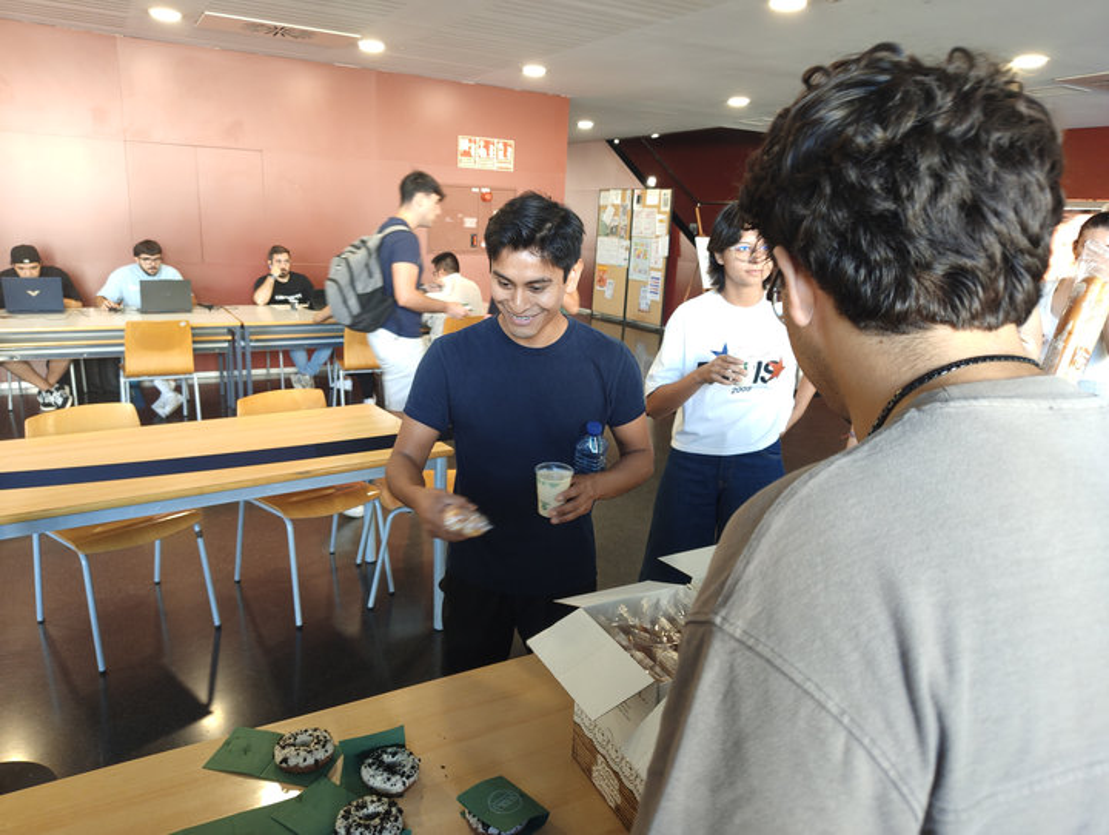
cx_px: 554
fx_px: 770
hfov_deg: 71.5
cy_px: 418
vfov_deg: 56.9
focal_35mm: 24
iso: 301
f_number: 1.88
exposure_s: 1/50
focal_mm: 5.56
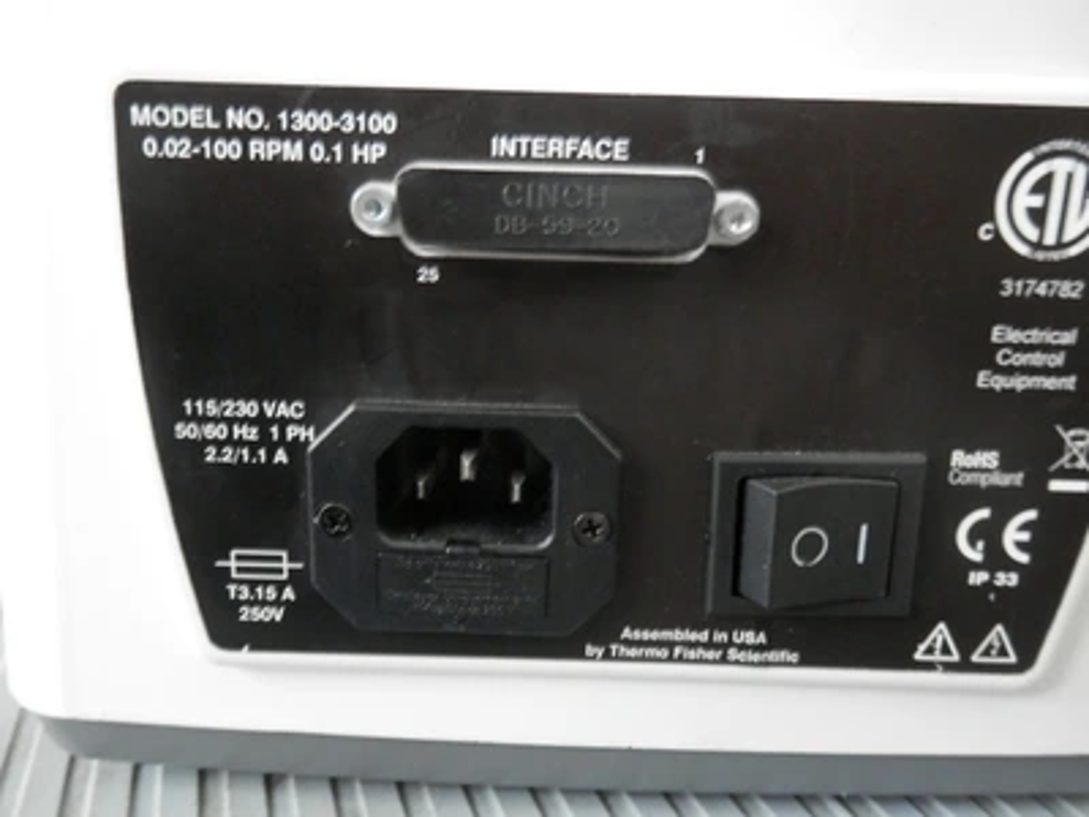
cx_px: 544
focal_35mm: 25
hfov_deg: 69.4
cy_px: 408
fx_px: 786
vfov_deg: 54.9
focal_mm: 4.5
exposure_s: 1/5
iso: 400
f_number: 3
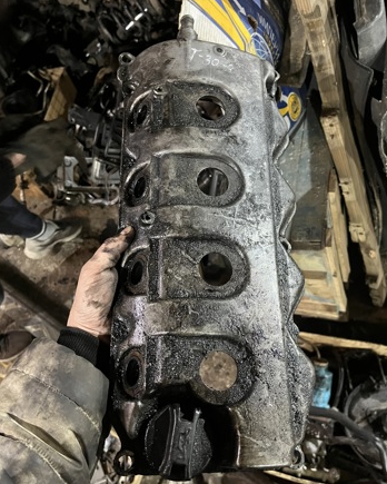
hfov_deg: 51.5
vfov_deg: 62.2
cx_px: 194
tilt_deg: -64.6
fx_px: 401
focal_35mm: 28
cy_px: 246
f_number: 1.6
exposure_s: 1/25
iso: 500
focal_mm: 5.1
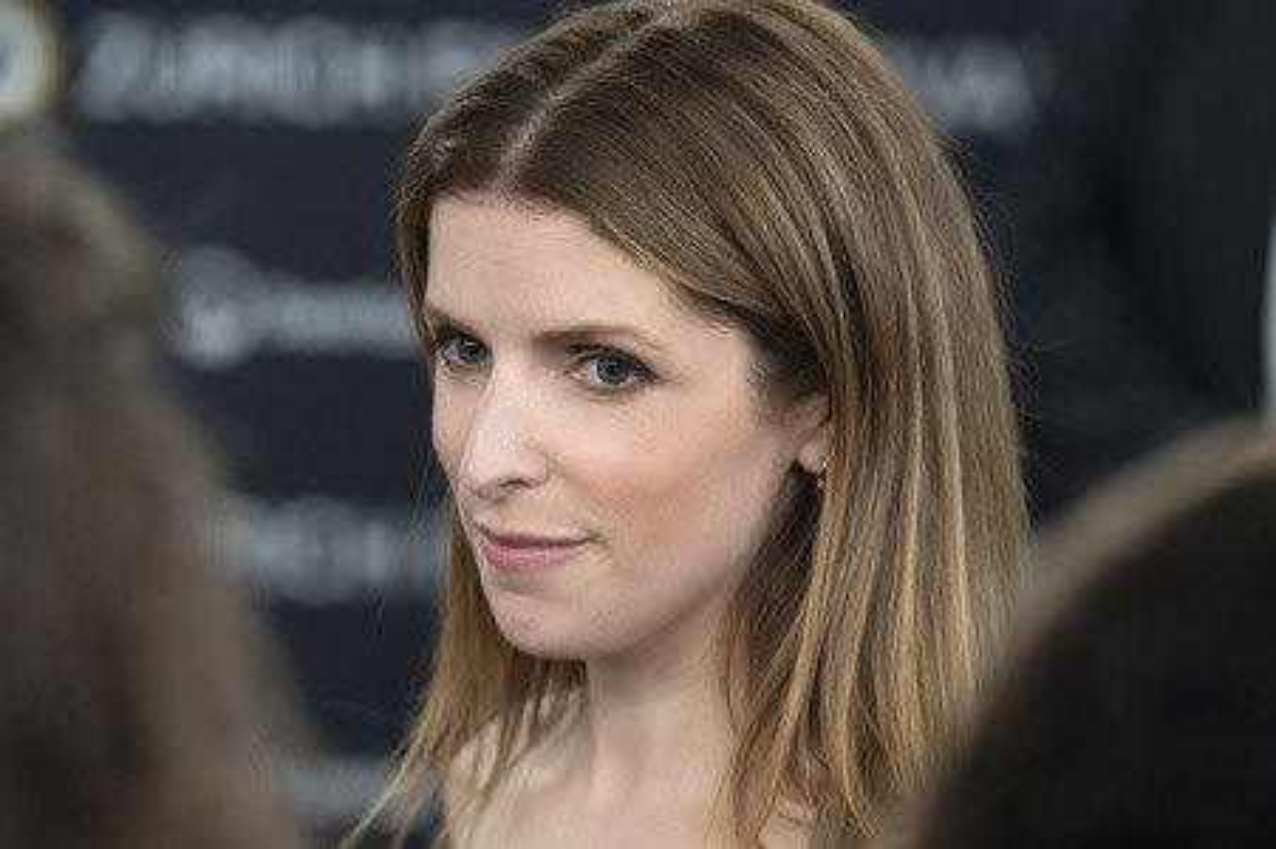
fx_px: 7084
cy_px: 424
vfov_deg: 6.9
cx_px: 638
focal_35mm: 200
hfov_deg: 10.3
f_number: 5
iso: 400
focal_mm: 200
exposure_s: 1/200
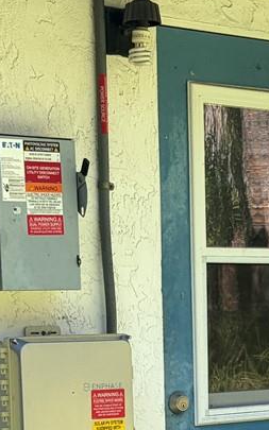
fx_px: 1279
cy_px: 438
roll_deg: +1.6
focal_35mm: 109
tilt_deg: -4.6
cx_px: 221
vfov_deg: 18.6
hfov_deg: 12.0
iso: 50
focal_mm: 5.96
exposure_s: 1/465
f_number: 1.6
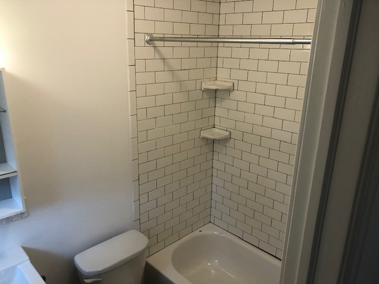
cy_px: 142
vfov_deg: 49.7
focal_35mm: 28
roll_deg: -0.9
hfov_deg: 63.4
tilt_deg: -17.8
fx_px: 307
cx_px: 190
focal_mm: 3.99
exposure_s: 1/40
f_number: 1.8
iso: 25
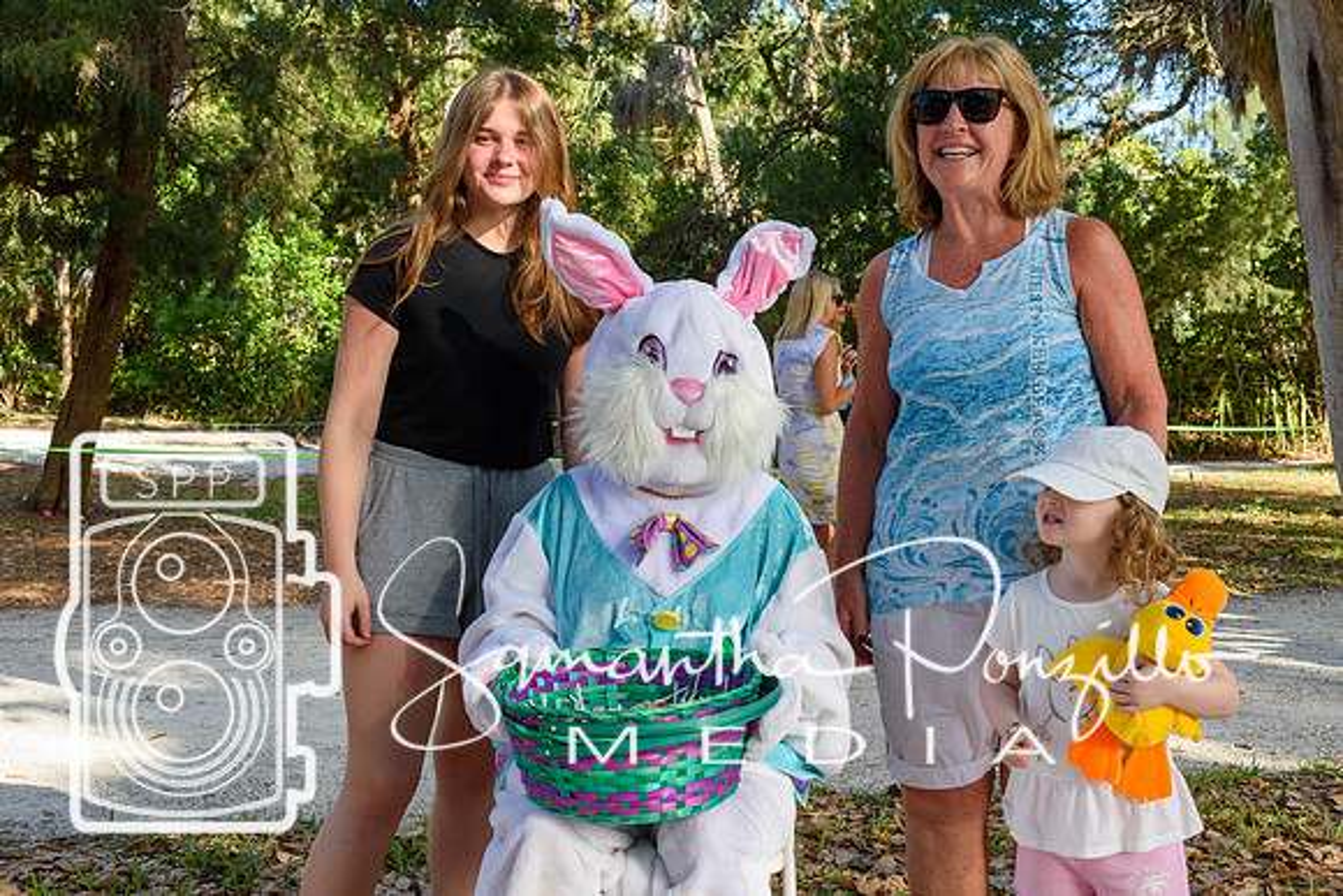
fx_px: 1735
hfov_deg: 42.3
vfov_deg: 29.0
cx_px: 672
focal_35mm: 46
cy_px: 448
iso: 400
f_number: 8
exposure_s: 1/250
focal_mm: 31
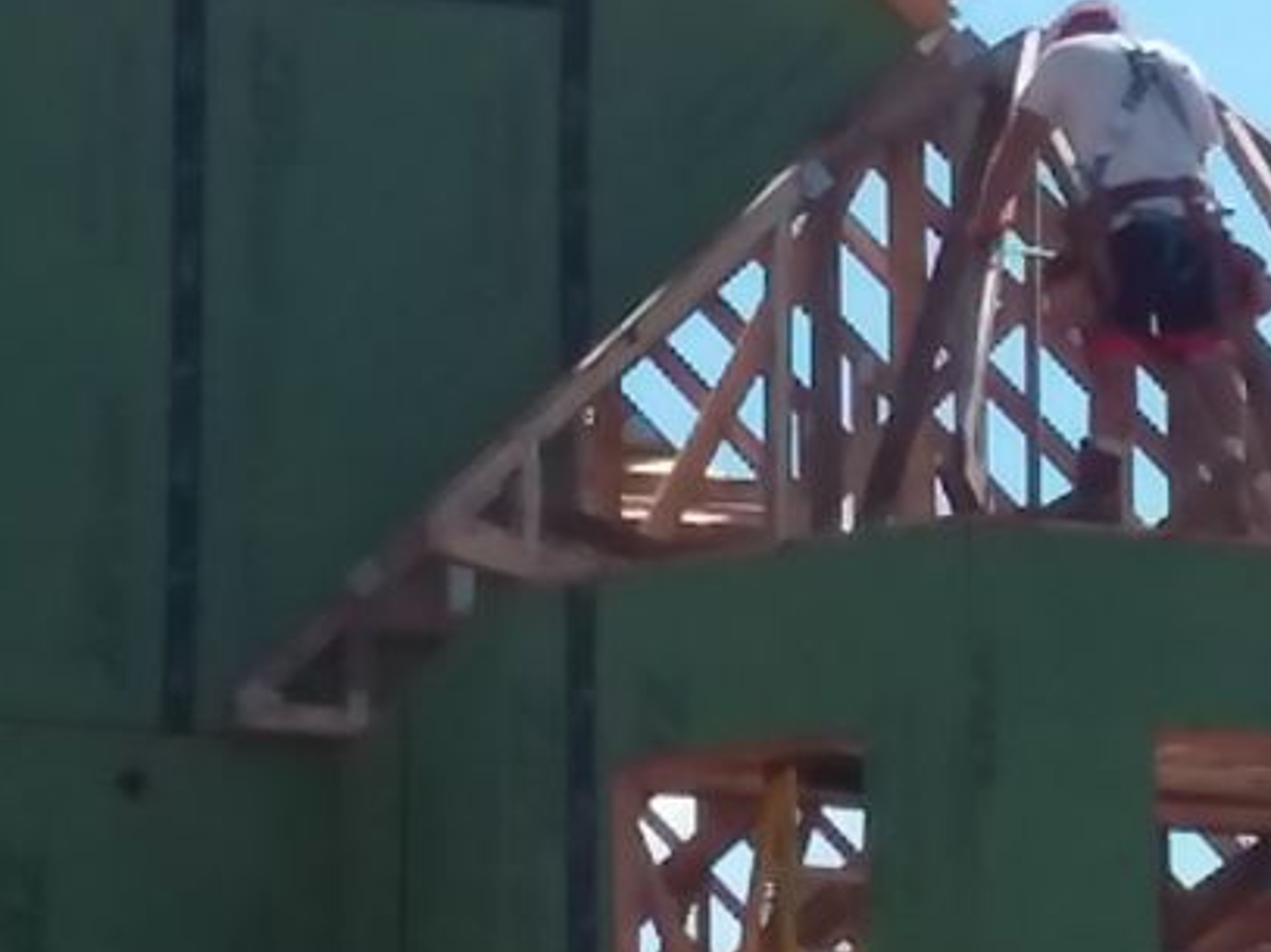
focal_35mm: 57
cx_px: 1071
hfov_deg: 32.6
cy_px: 428
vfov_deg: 25.6
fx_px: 2092
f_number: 1.9
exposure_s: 1/1570
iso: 40
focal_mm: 2.47
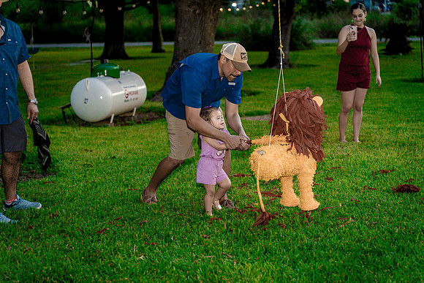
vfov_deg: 18.2
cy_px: 142
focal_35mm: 75
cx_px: 212
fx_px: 883
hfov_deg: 27.0
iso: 2000
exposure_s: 1/250
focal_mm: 75
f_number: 3.2
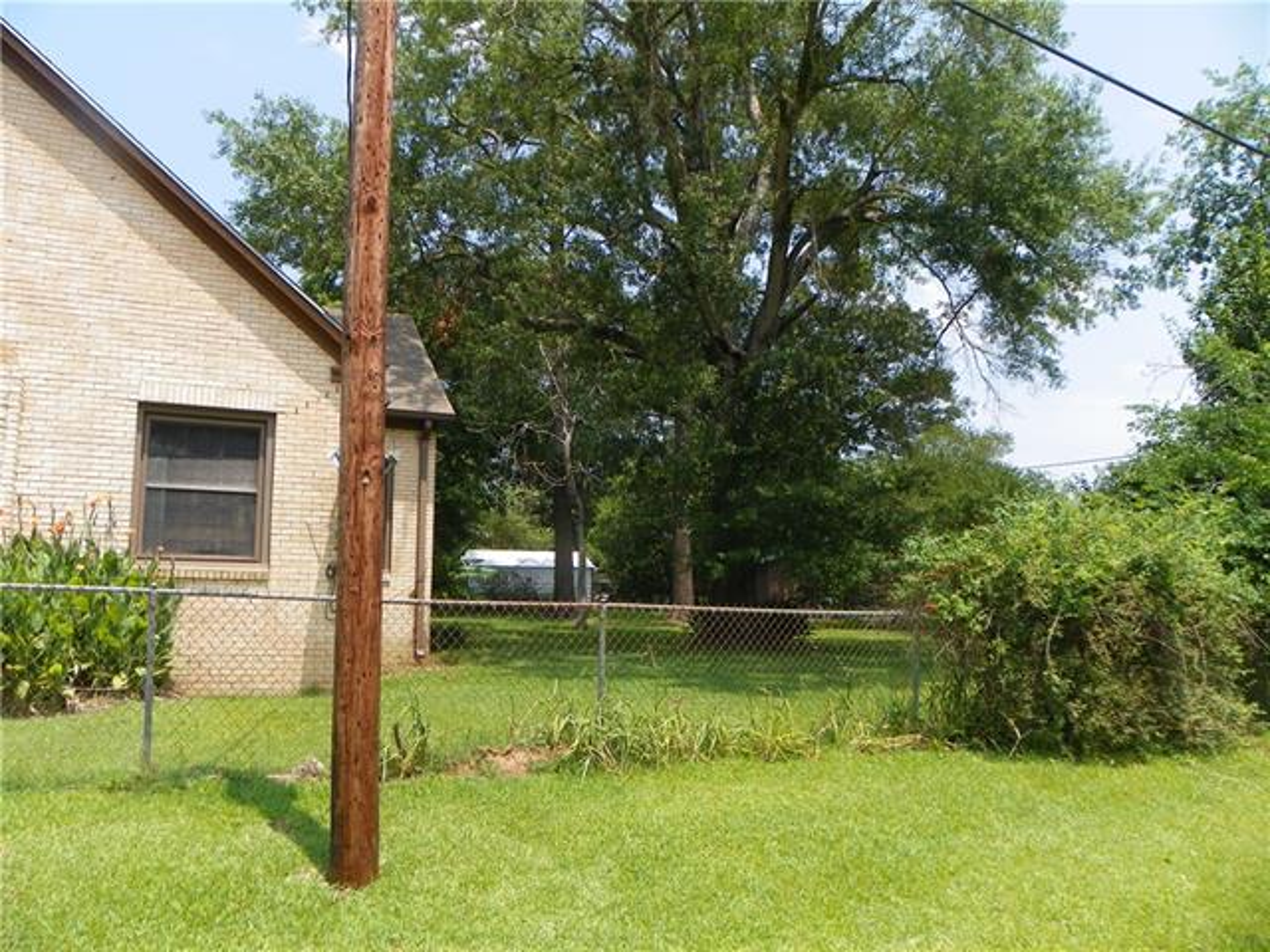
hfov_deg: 65.3
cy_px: 476
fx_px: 991
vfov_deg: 51.4
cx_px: 635
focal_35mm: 27
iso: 64
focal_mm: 4.8
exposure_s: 1/320
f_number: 4.5
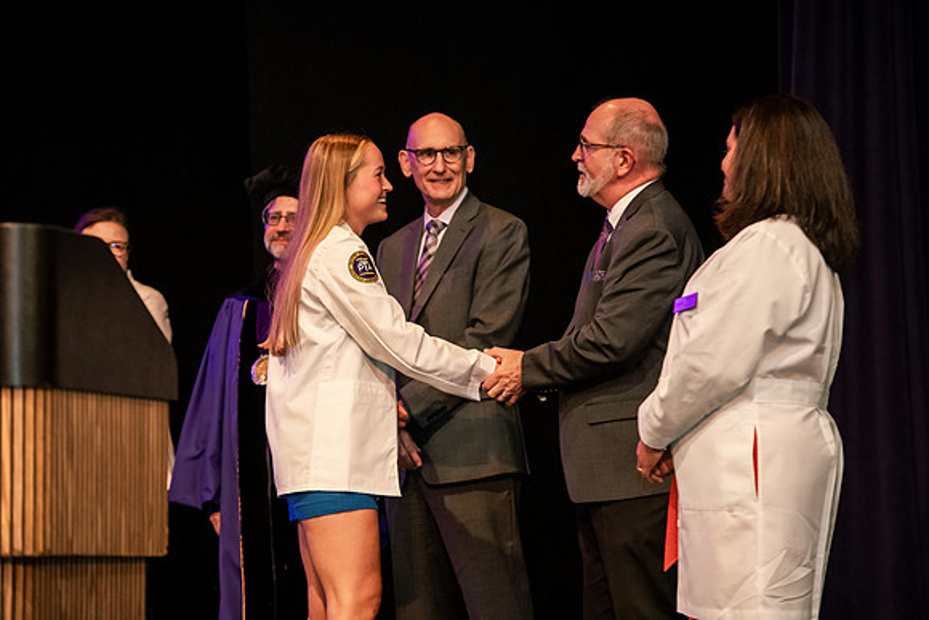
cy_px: 310
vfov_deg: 10.6
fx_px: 3355
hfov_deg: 15.8
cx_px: 464
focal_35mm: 130
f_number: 3.5
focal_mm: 130
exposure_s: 1/200
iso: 3200
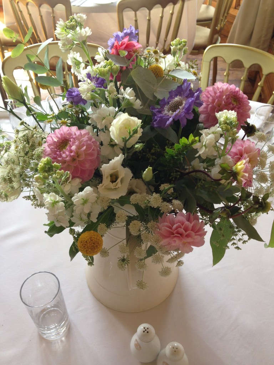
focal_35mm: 33
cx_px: 137
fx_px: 348
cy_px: 182
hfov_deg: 42.9
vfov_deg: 55.4
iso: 50
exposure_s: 1/60
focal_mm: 4.12
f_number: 2.4
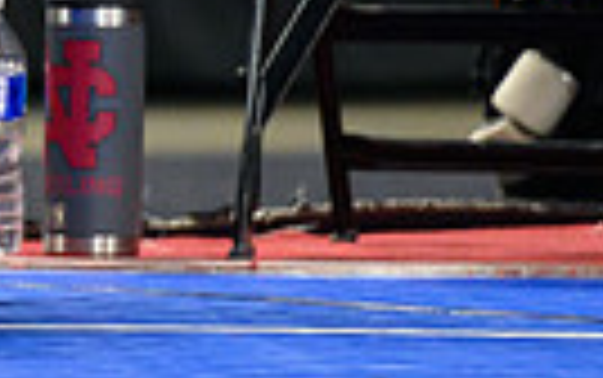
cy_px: -230
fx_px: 21974
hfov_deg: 1.6
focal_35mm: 1336
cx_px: -597
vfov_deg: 1.0
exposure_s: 1/800
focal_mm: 200
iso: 2500
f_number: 2.8
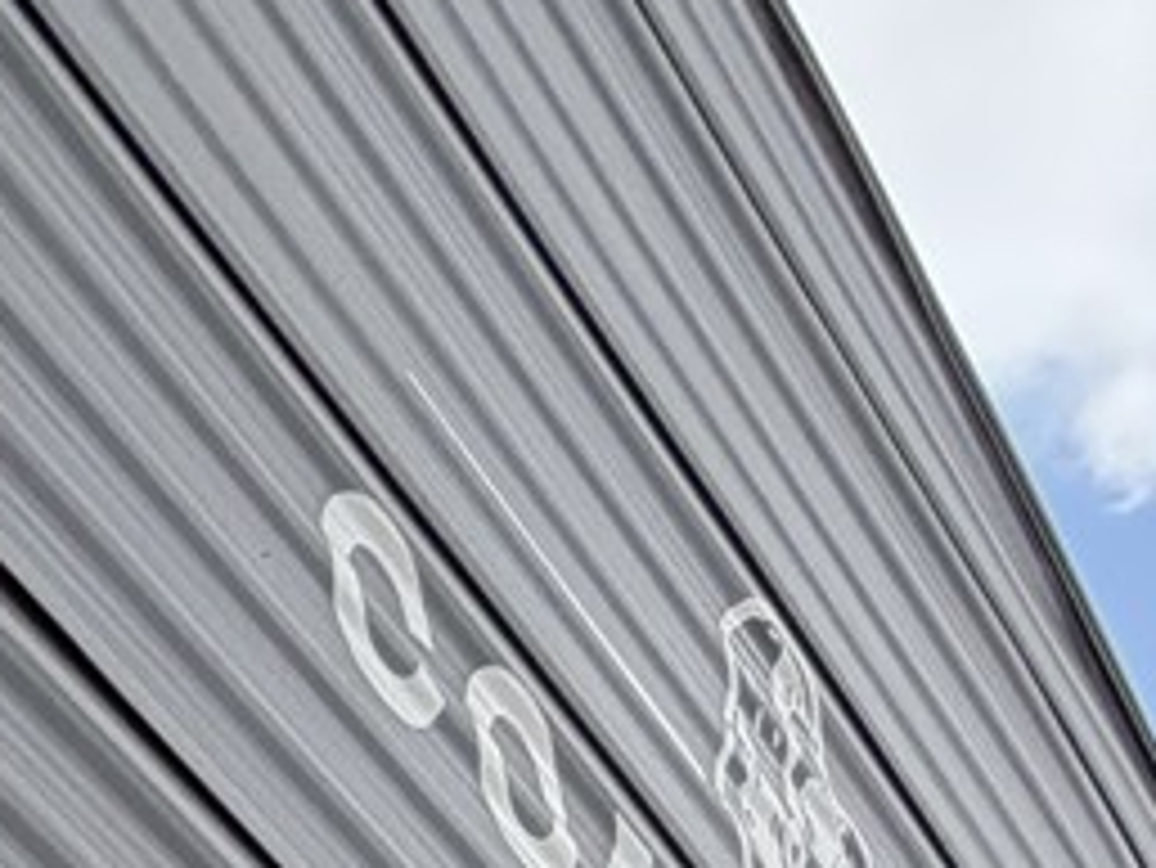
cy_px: 2649
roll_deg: -2.0
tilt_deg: +7.7
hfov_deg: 16.5
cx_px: -1214
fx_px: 2907
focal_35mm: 87
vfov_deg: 10.8
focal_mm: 2.22
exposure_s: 1/770
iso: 40
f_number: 2.2
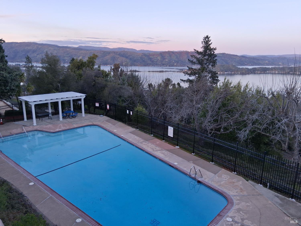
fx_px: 226
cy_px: 113
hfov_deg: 67.3
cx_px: 150
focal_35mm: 26
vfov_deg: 53.1
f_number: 1.8
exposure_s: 1/100
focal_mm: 3.98
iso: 80
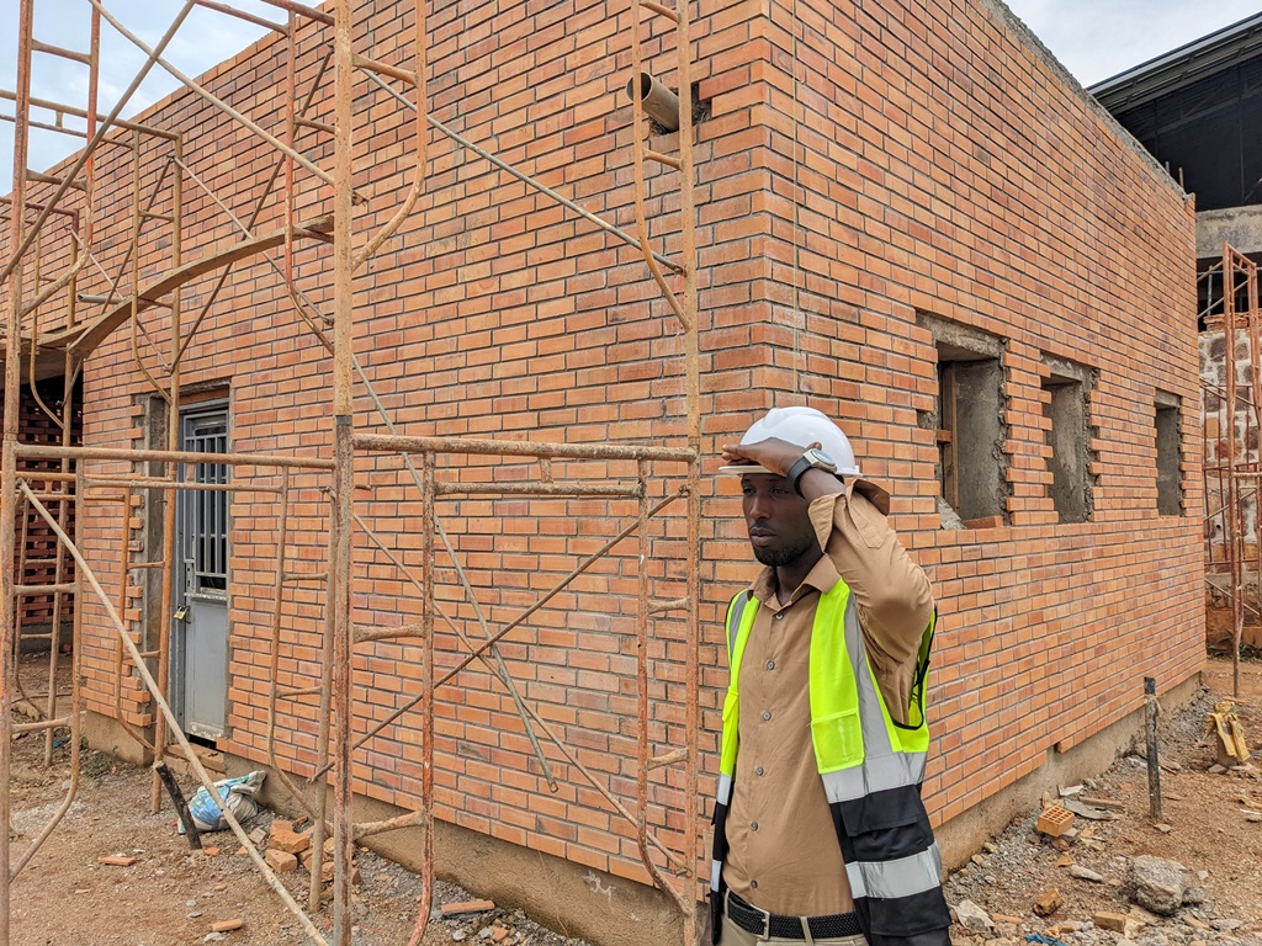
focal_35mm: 27
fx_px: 984
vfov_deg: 51.4
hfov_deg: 65.3
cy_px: 473
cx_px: 631
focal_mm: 4.38
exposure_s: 1/1560
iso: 37
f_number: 1.73
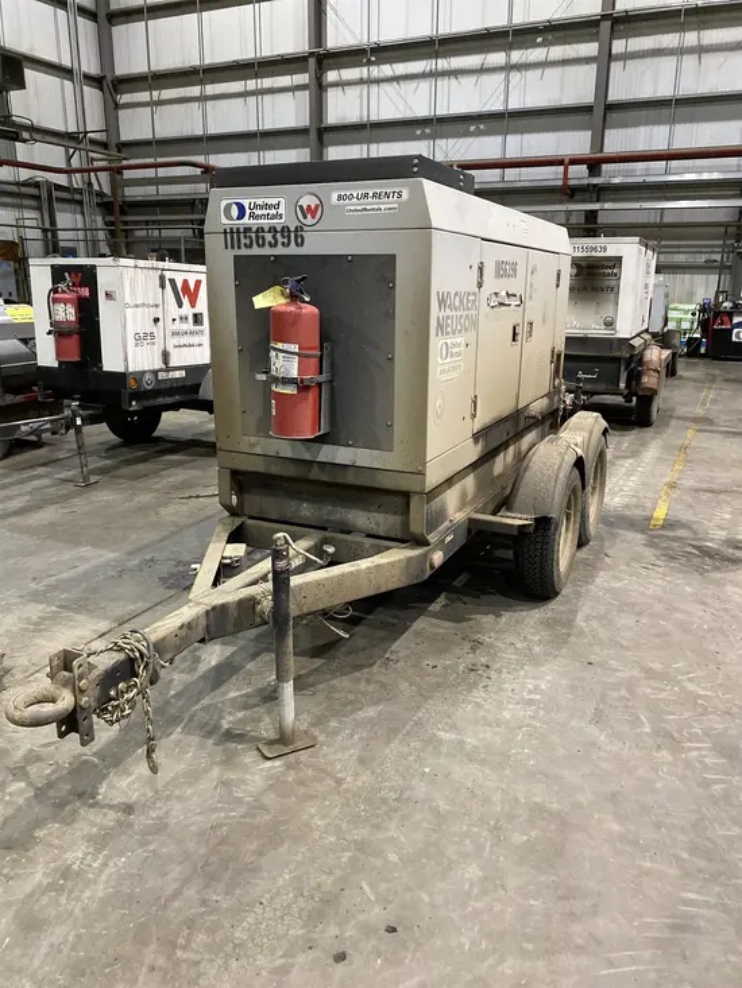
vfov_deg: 67.3
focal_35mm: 26
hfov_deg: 53.1
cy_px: 494
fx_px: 743
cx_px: 371
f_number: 1.8
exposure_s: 1/60
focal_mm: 4.25
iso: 500
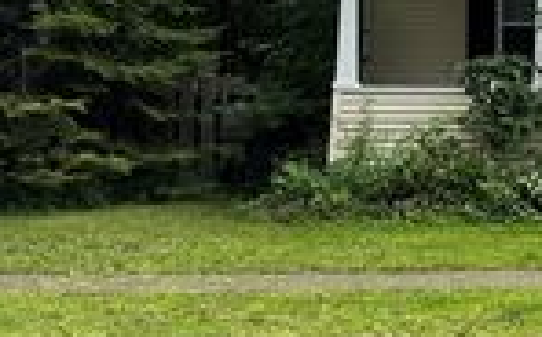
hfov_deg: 22.0
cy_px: 42
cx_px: 678
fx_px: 1268
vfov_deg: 15.0
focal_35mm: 86
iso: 64
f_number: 1.78
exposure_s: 1/248
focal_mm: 6.76
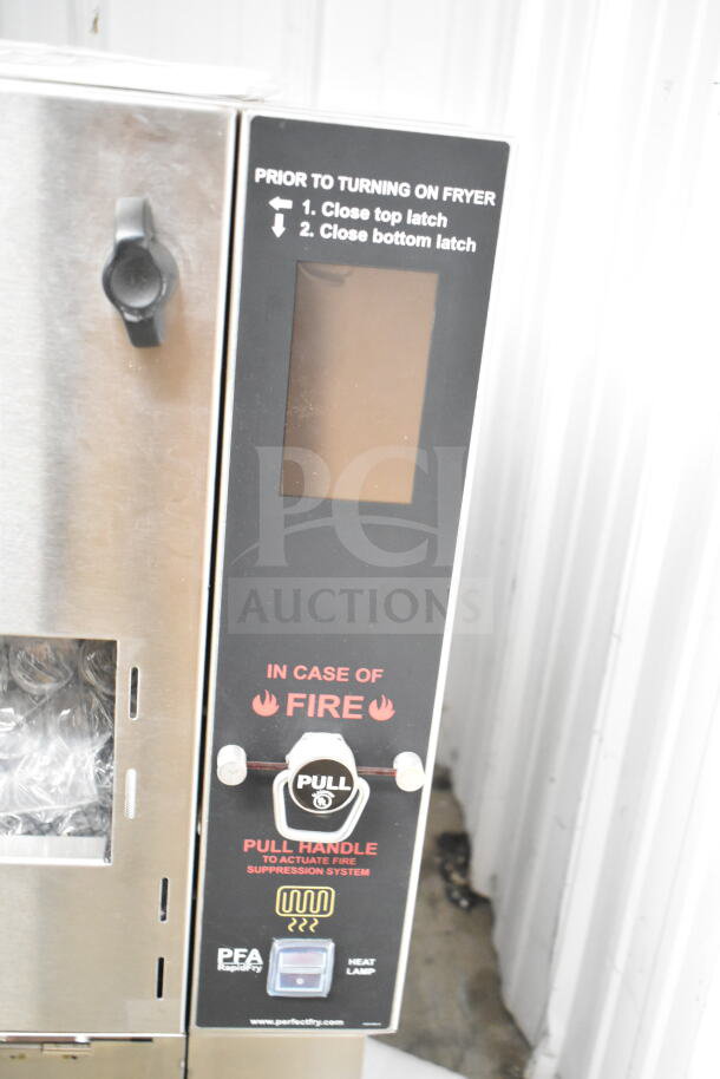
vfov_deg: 51.3
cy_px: 540
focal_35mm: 38
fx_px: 1124
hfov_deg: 35.5
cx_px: 360
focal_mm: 25
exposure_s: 1/40
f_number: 4
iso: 5000
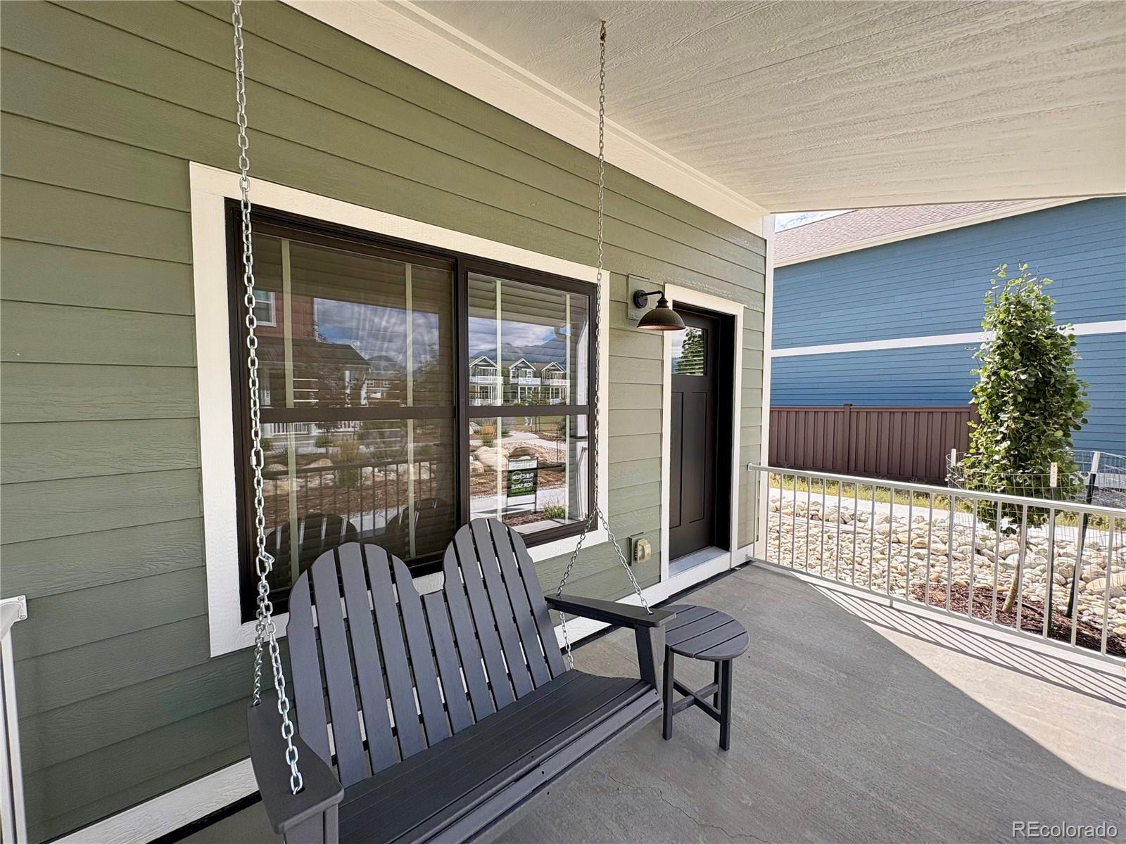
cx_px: 563
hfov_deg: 102.1
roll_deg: +1.1
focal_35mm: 14
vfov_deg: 85.7
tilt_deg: -1.7
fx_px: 455
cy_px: 422
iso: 50
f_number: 2.2
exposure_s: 1/485
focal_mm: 2.22
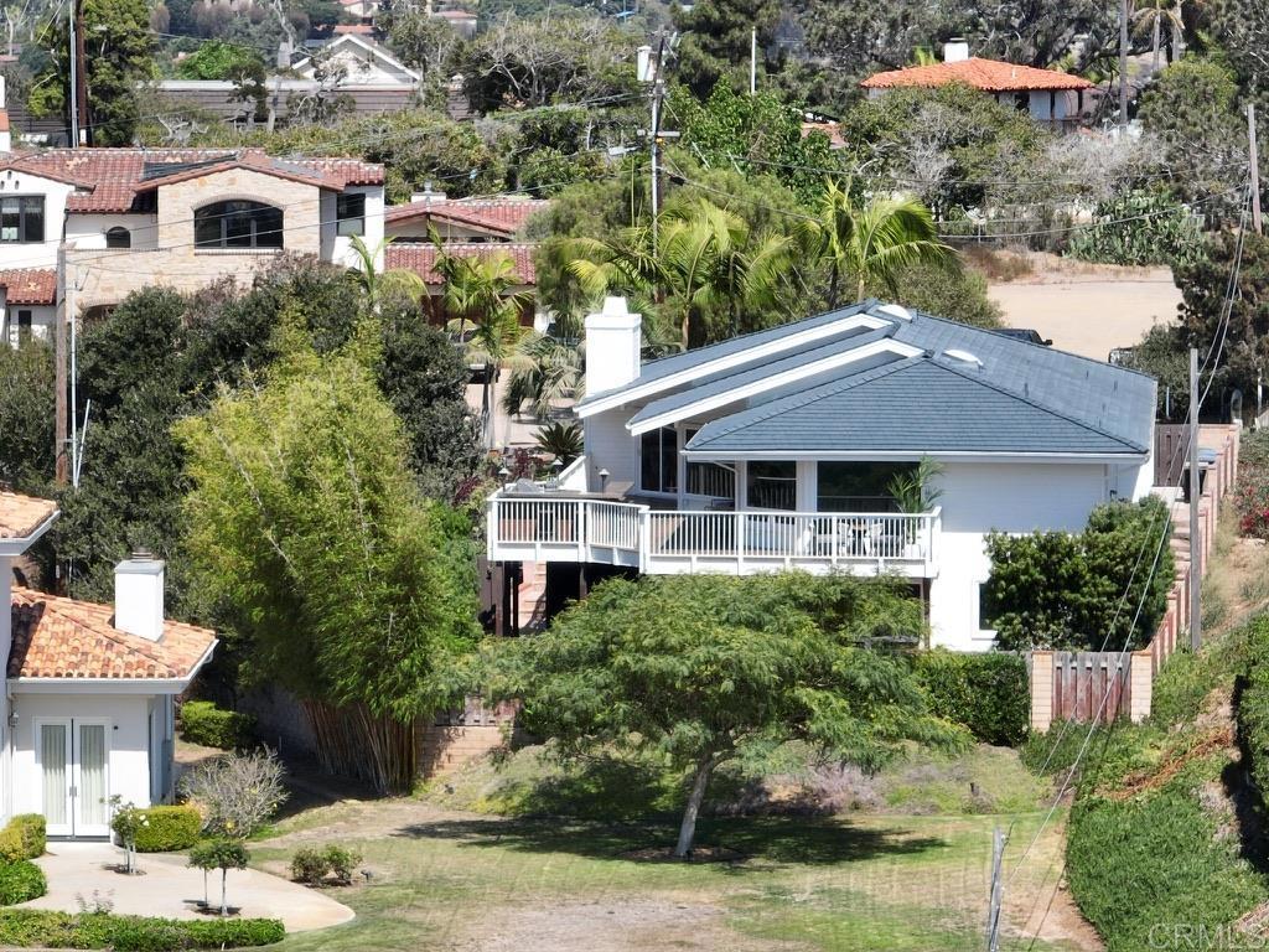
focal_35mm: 161
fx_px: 5902
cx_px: 634
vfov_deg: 9.2
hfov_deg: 12.3
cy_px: 476
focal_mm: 29.85
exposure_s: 1/40
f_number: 4.4
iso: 100
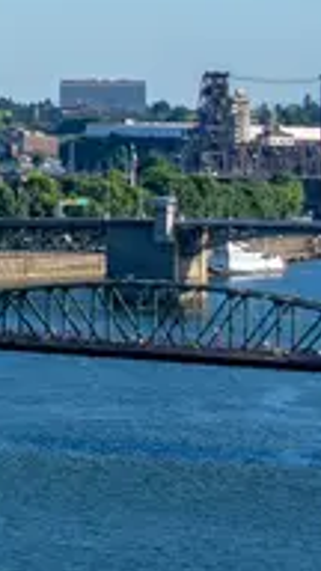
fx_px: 3768
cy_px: -31
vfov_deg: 8.6
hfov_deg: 4.2
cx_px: -1340
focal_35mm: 249
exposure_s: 1/400
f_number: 8
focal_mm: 38
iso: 200
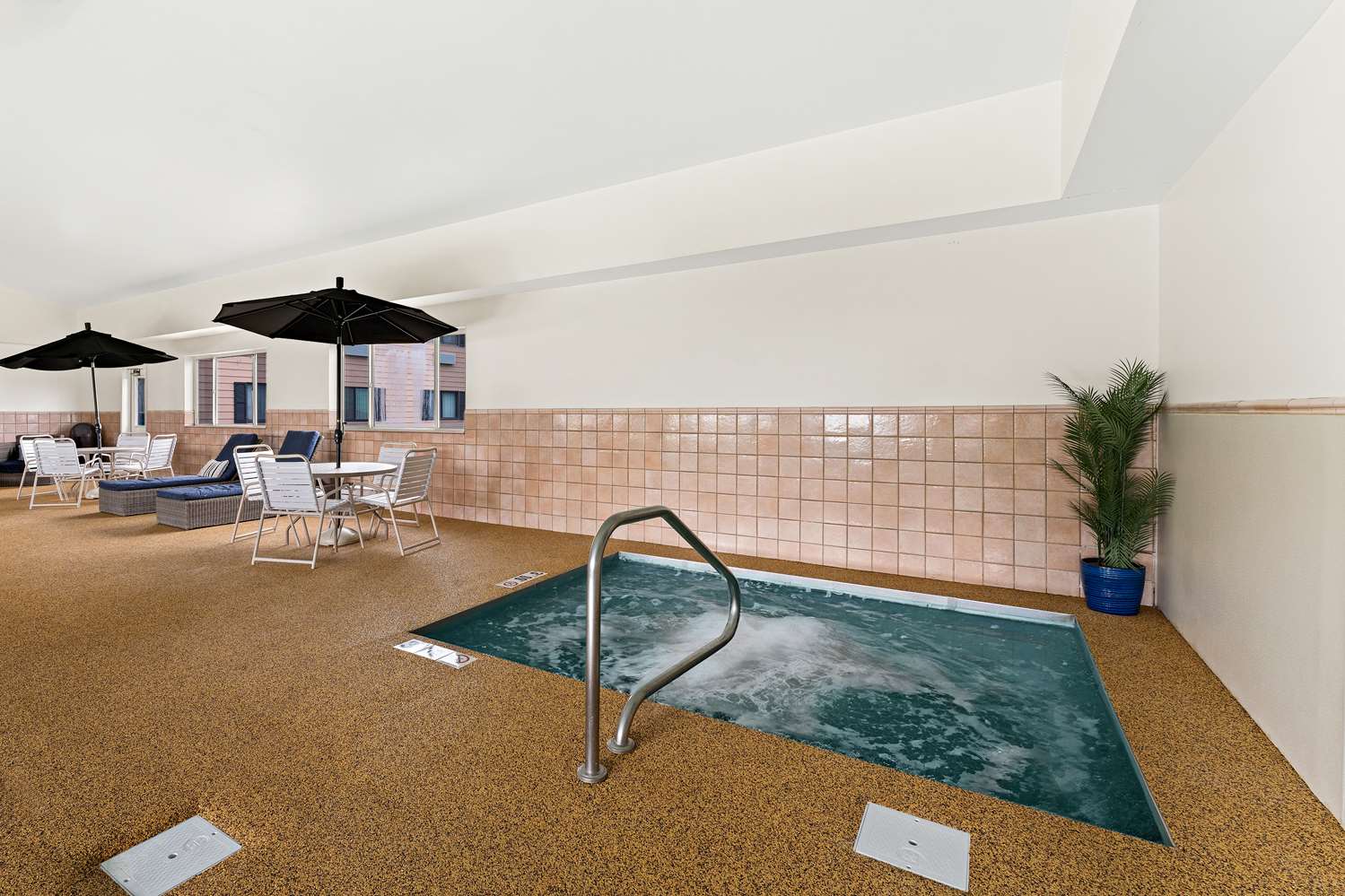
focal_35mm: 14
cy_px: 448
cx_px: 672
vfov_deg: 81.2
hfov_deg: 104.3
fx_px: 523
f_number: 8
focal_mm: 14
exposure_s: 1/5
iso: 320
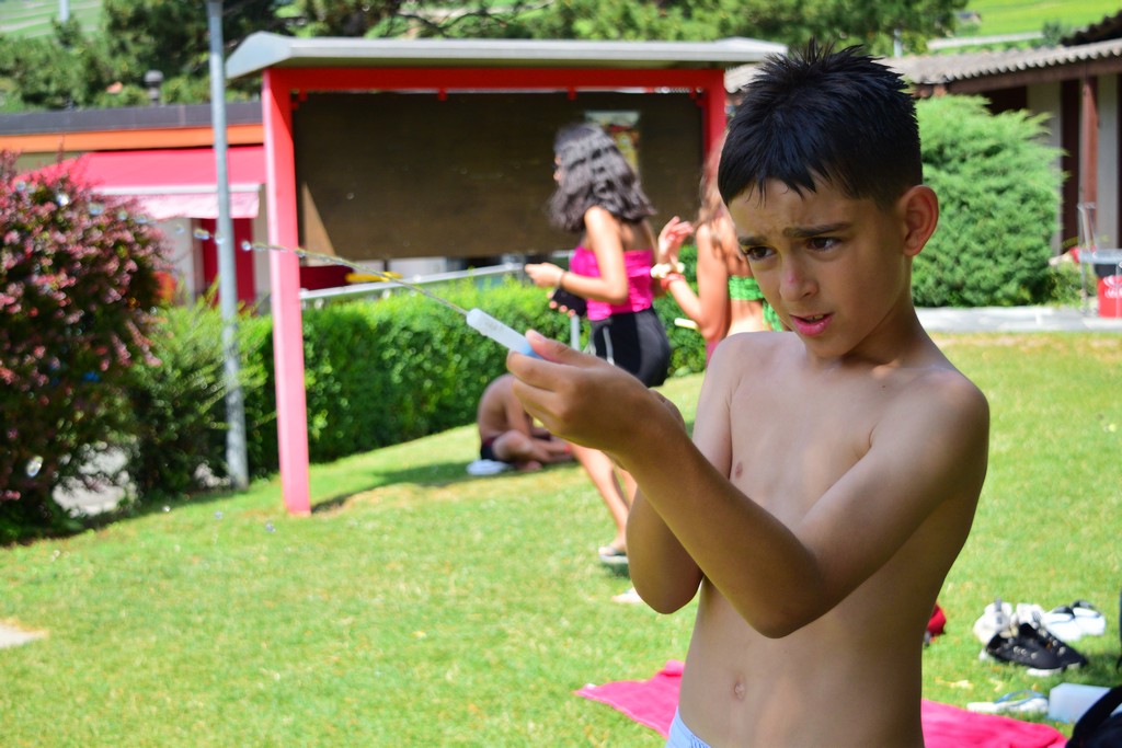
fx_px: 1636
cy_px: 374
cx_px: 561
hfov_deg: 37.8
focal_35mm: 52
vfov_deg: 25.8
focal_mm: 35
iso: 450
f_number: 4.5
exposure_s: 1/1600
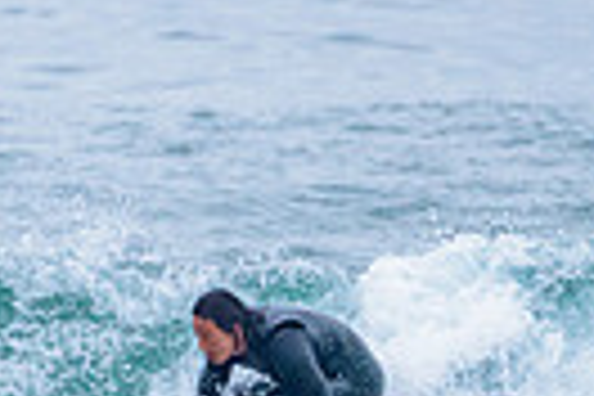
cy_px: 473
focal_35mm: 2699
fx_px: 44530
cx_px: 243
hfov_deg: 0.8
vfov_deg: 0.5
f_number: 5.6
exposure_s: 1/2000
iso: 1600
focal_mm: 500
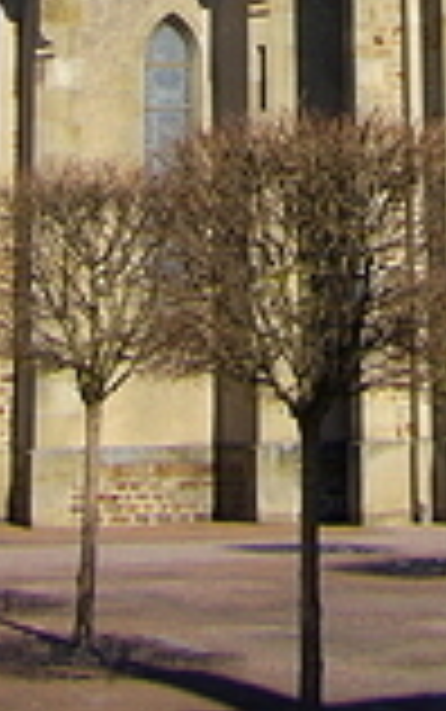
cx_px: 532
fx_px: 2368
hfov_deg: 10.6
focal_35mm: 122
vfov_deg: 15.8
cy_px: -328
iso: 64
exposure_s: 1/200
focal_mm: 6.3
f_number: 7
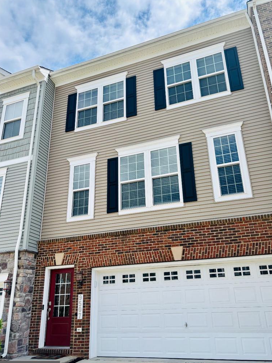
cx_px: 143
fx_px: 293
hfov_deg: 49.7
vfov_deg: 63.4
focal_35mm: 28
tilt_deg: +21.6
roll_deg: +0.5
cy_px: 186
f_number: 1.6
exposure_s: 1/2933
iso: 50
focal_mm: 5.96
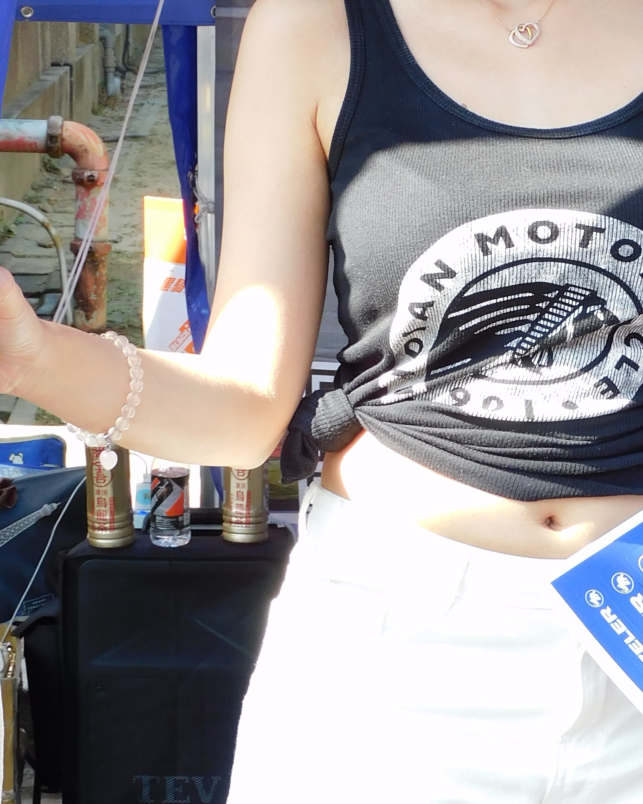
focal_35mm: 112
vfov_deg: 17.1
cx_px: 522
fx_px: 2665
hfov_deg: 13.7
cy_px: 310
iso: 125
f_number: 4
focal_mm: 9
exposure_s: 1/100
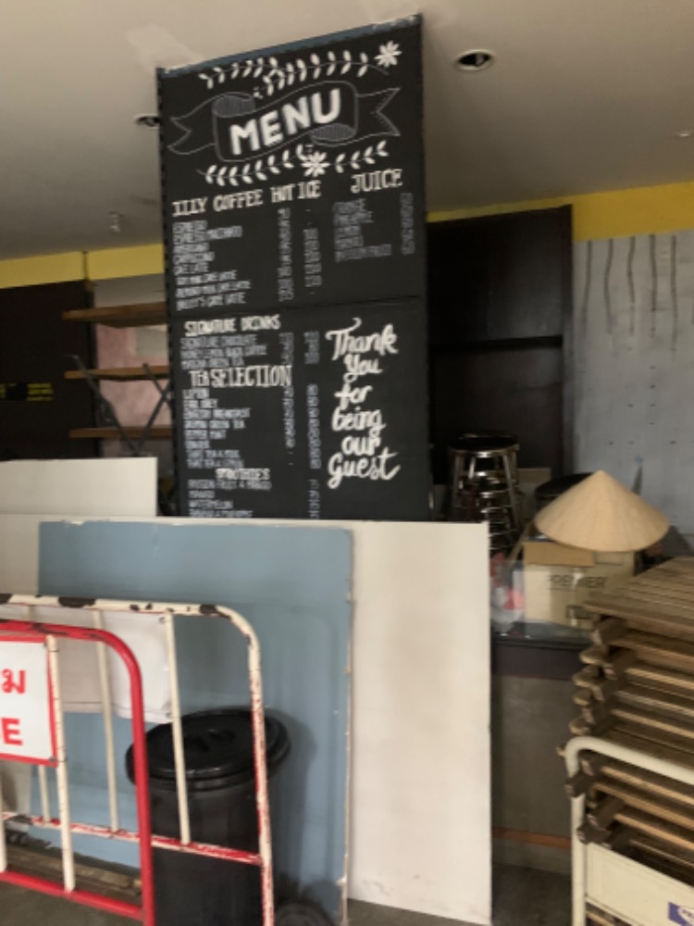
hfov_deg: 53.1
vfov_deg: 67.3
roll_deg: +1.8
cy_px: 463
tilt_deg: -5.0
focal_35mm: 26
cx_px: 347
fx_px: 695
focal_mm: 4.25
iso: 800
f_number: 1.8
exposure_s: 1/29
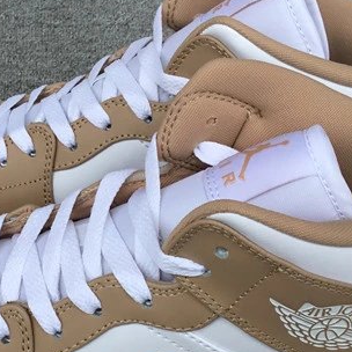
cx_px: 66
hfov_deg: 21.1
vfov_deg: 21.2
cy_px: 255
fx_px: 932
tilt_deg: -45.7
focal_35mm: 81
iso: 25
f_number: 2.4
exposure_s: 1/578
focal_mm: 3.3
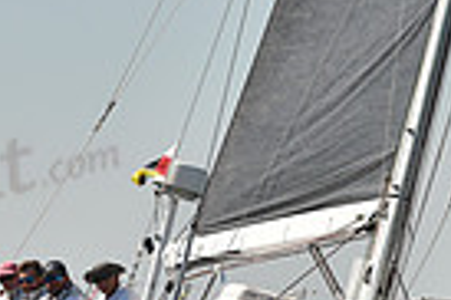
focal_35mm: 741
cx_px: 293
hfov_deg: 2.8
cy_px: 328
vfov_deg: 1.9
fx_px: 9272
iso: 250
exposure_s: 1/800
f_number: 5
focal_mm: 175
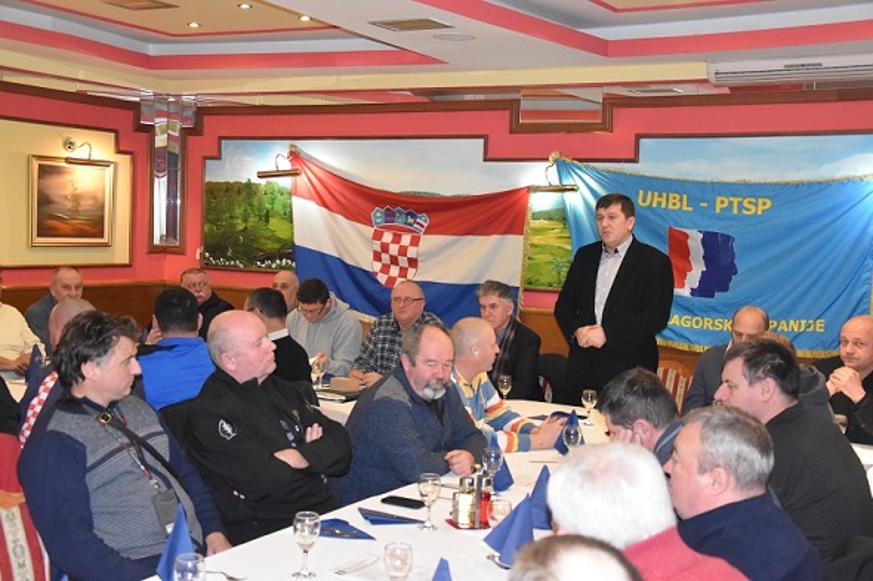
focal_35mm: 48
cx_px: 436
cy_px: 290
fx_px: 1164
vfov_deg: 28.1
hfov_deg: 41.1
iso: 3200
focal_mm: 32
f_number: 4.2
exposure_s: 1/60
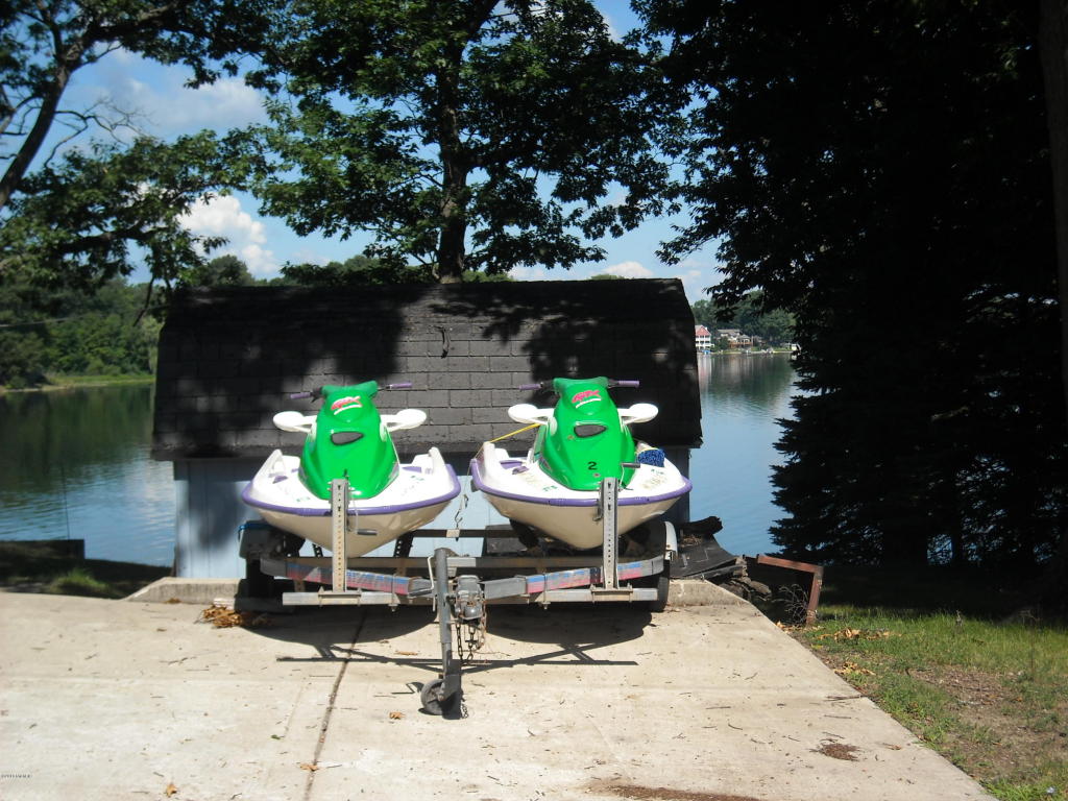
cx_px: 534
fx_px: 1882
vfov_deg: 24.0
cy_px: 400
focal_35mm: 61
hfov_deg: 31.7
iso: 64
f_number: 6.9
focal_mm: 9.87
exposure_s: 1/239
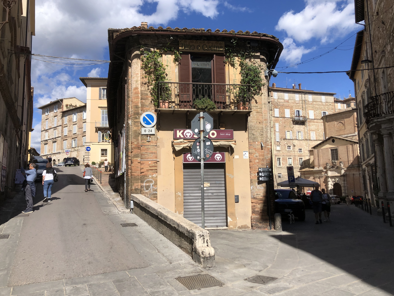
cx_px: 198
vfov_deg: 48.2
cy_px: 146
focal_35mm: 29
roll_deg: +2.3
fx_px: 330
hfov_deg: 61.7
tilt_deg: +8.2
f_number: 1.8
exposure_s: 1/2558
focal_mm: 4
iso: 20
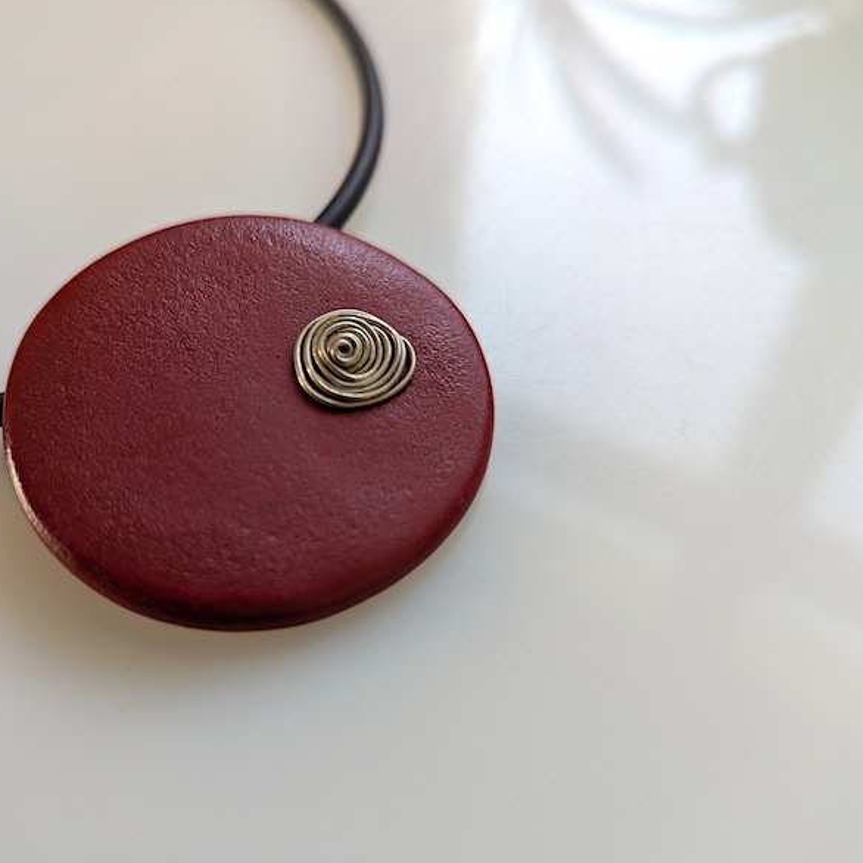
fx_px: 818
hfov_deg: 54.4
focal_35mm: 29
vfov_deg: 55.6
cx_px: 284
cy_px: 437
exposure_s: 1/116
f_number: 1.85
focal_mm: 6.81
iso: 78
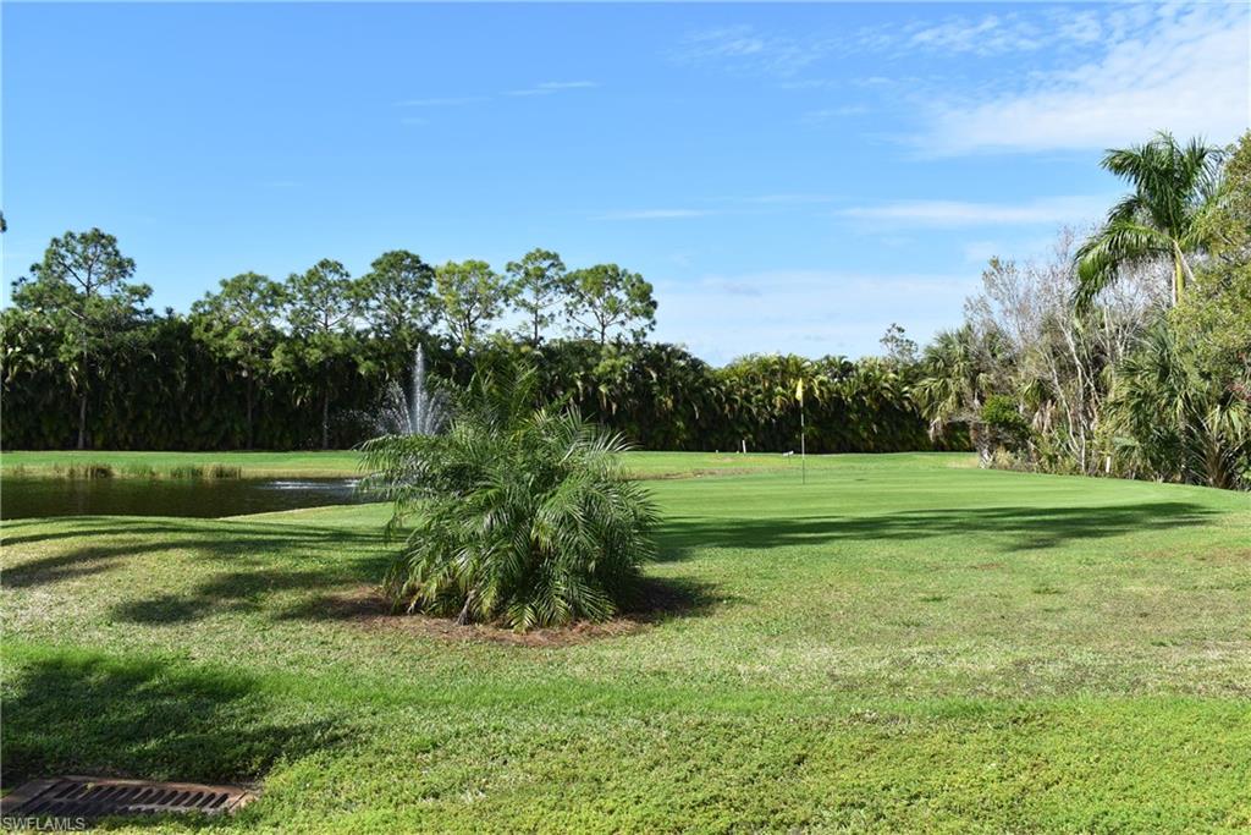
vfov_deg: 33.0
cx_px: 626
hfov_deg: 47.9
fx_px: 1407
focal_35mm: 40
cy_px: 418
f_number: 8
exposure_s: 1/250
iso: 100
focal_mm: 27
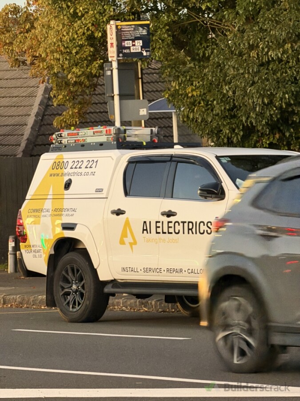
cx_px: 150
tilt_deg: -2.9
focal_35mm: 200
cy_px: 200
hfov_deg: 7.4
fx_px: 2311
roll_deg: +2.2
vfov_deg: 9.9
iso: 1250
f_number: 2.8
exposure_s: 1/40
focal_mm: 16.89
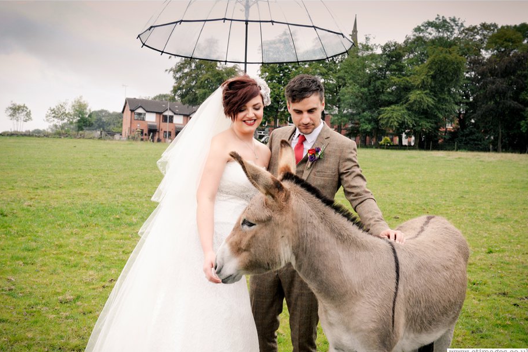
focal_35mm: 57
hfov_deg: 35.1
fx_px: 836
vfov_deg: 23.8
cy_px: 182
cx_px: 263
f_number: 8
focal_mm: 55
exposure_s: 1/250
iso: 800
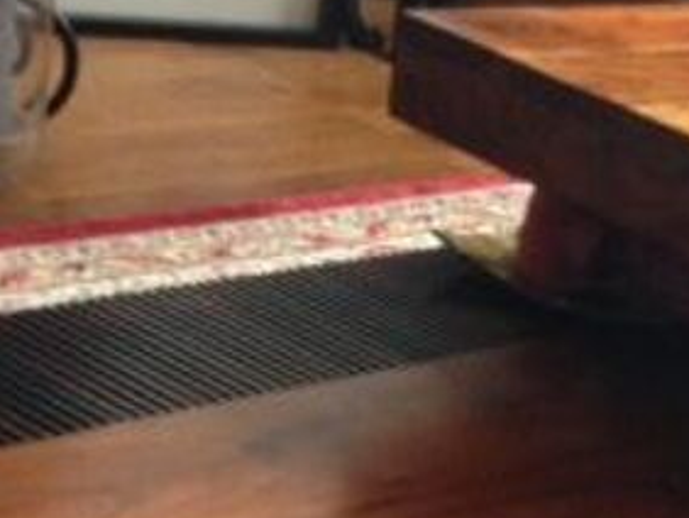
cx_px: 750
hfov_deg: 15.5
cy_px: 684
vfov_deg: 11.6
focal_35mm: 124
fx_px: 2470
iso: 160
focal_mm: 4.28
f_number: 2.4
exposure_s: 1/20
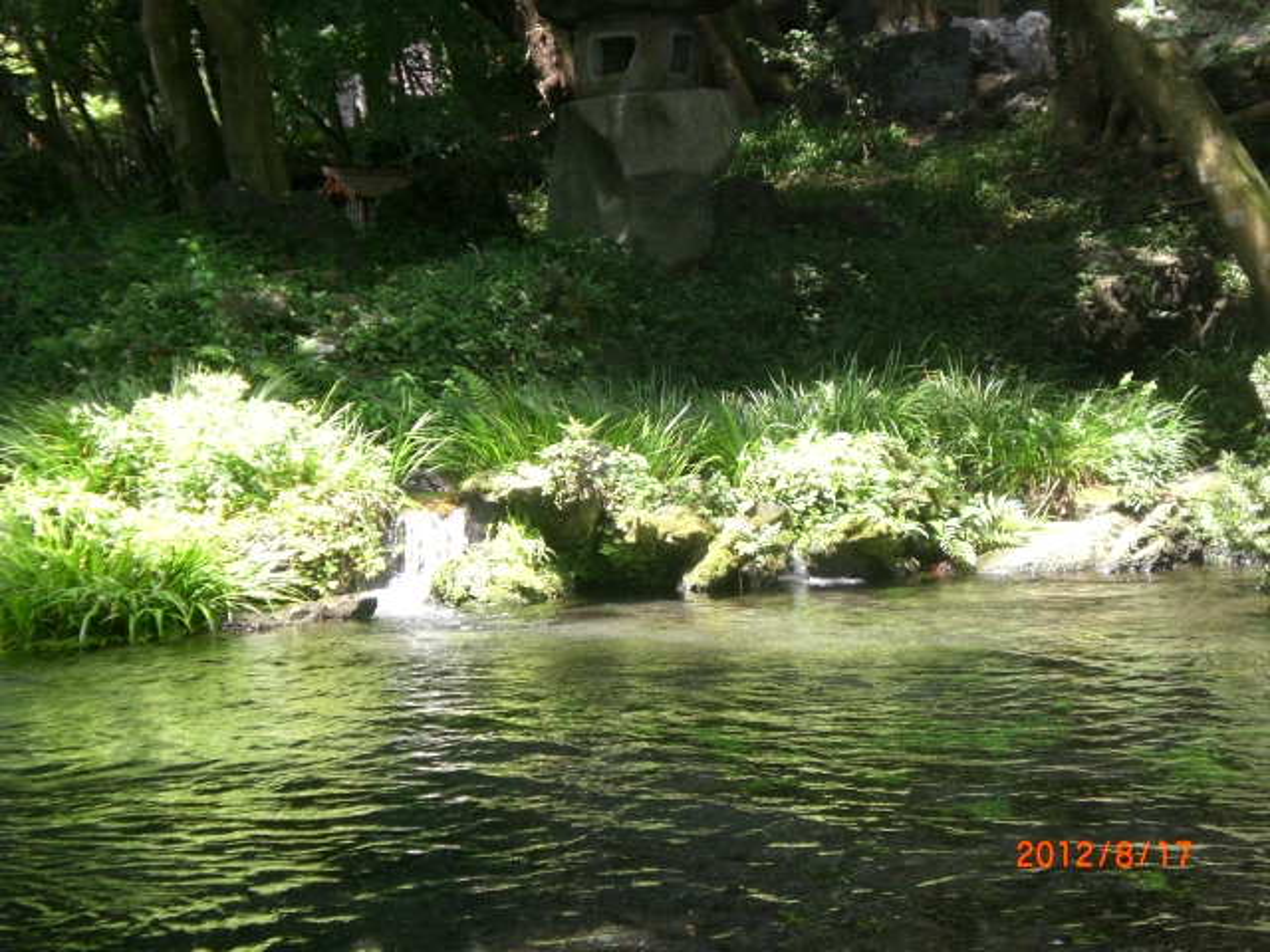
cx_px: 635
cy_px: 476
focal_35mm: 75
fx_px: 2752
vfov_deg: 19.6
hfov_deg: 26.0
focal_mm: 12.47
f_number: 4.5
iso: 200
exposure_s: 1/160
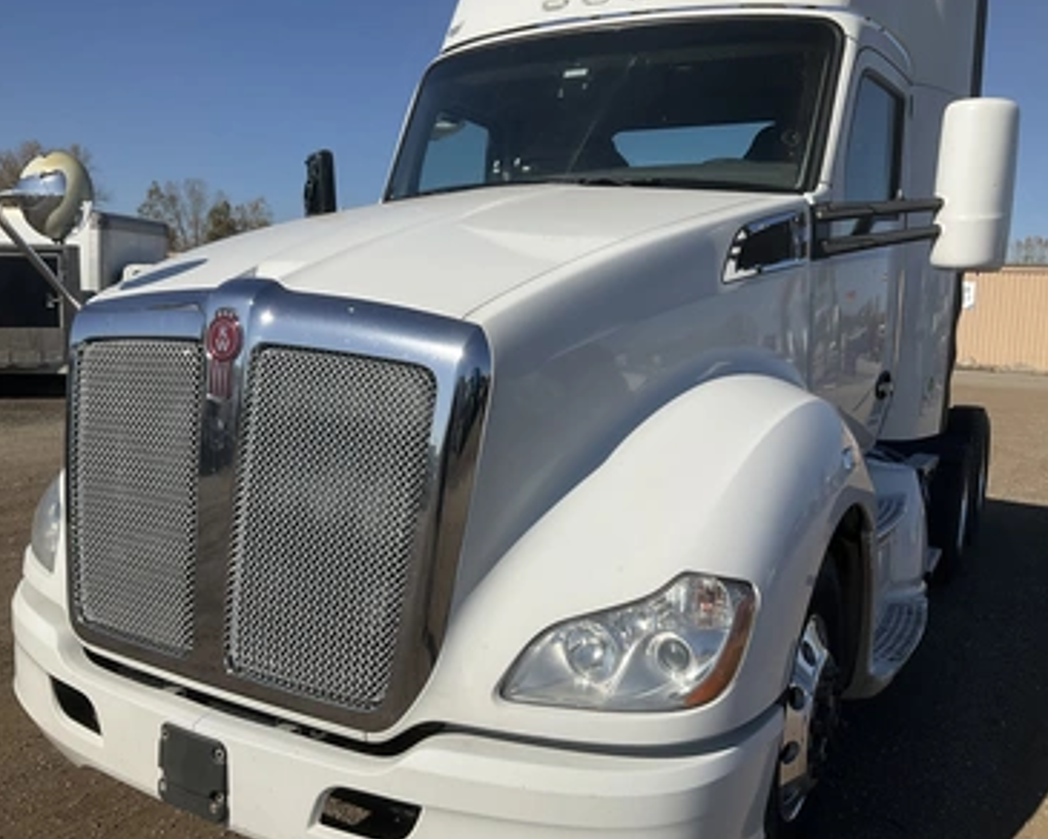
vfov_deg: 47.1
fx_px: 962
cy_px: 414
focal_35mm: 31
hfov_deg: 57.1
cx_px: 497
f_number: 1.8
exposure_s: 1/4065
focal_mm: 3
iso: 25
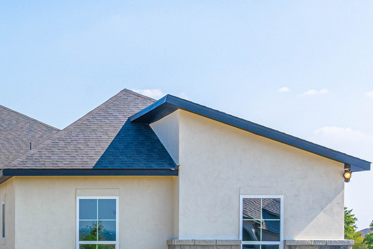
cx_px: -111
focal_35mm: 88
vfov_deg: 15.3
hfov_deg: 21.0
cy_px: 251
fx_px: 912
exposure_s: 1/8000
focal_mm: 32
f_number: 8
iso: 800
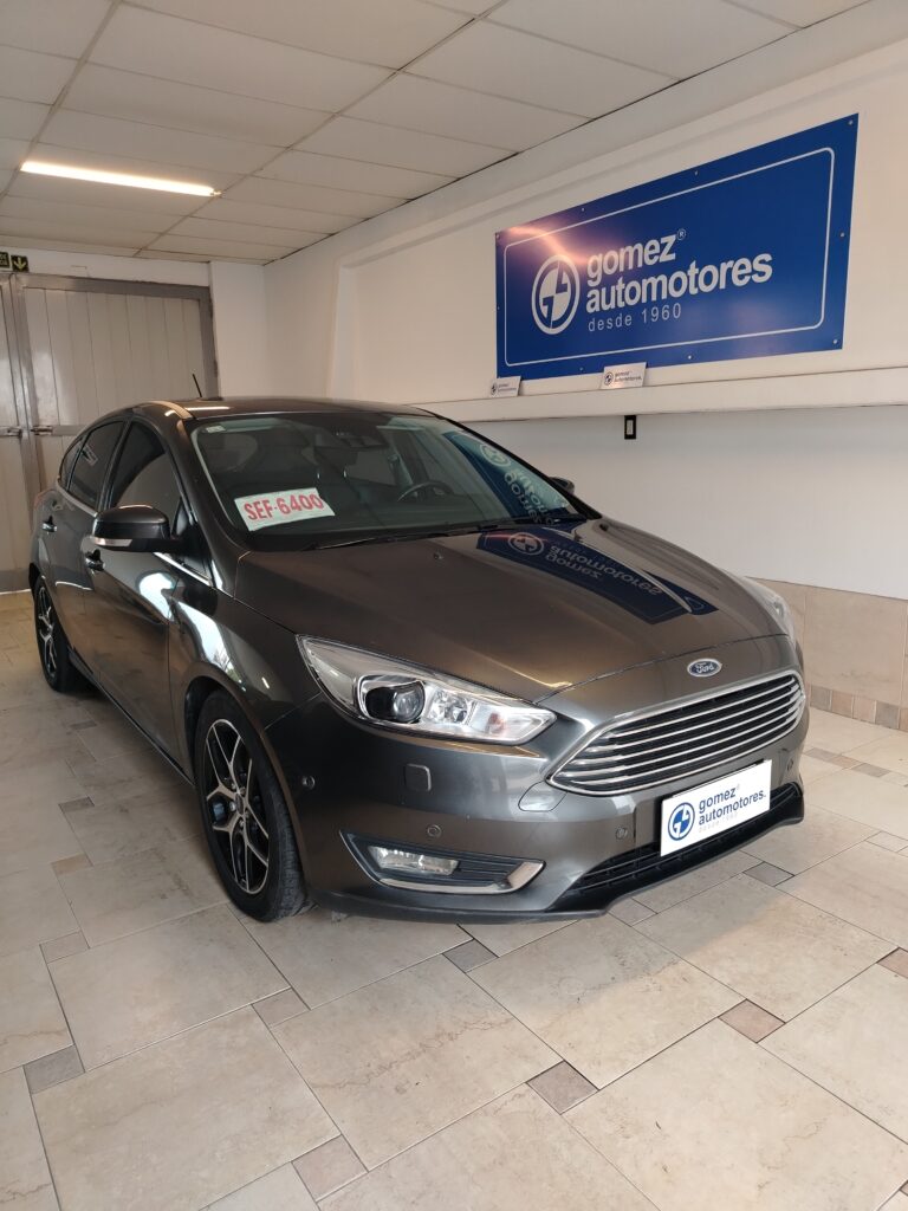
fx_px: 839
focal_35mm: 24
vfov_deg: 71.6
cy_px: 606
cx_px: 454
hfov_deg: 56.8
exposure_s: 1/50
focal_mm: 5.25
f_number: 1.75
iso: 706
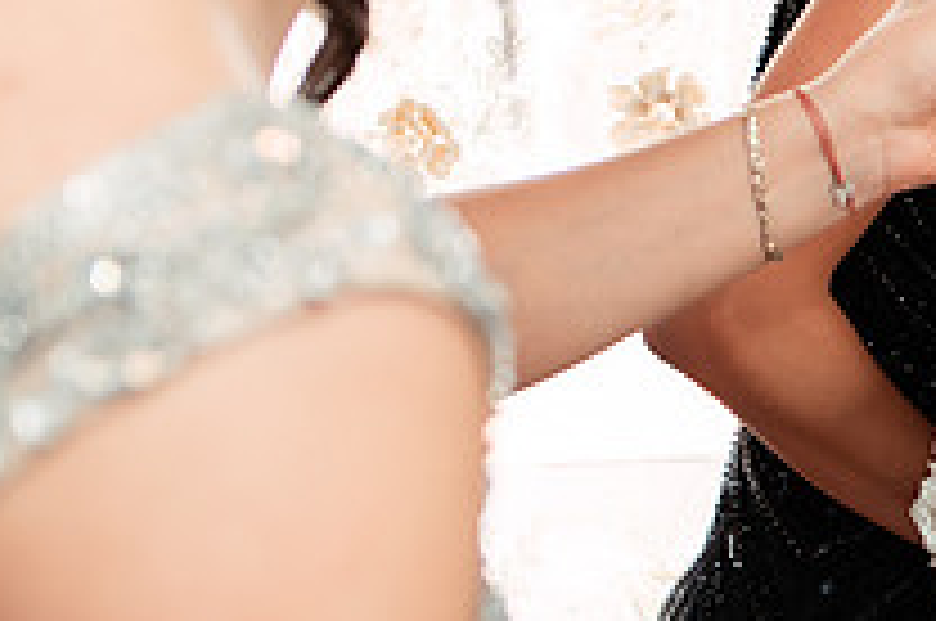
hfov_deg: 18.5
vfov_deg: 12.8
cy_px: -104
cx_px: 1162
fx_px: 2700
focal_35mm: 104
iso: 500
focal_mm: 35
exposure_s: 1/250
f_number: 2.8
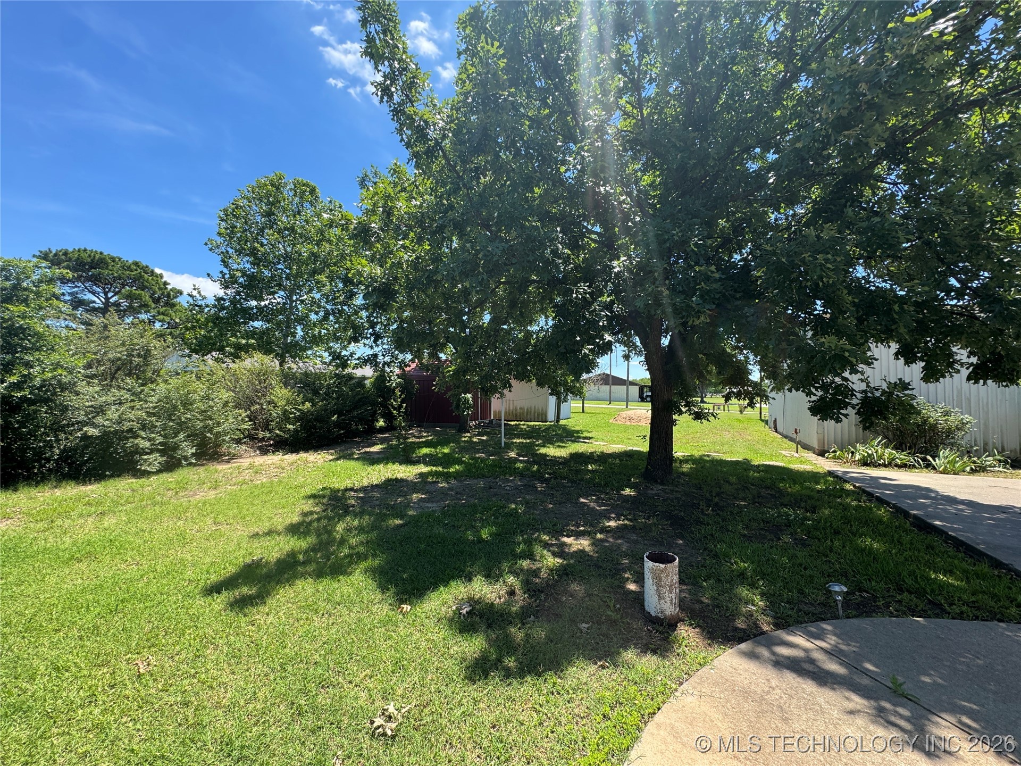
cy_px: 383
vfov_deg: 85.7
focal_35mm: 14
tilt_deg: +2.2
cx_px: 510
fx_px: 413
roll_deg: -2.2
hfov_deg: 102.1
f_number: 2.2
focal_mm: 2.22
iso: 40
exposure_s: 1/394
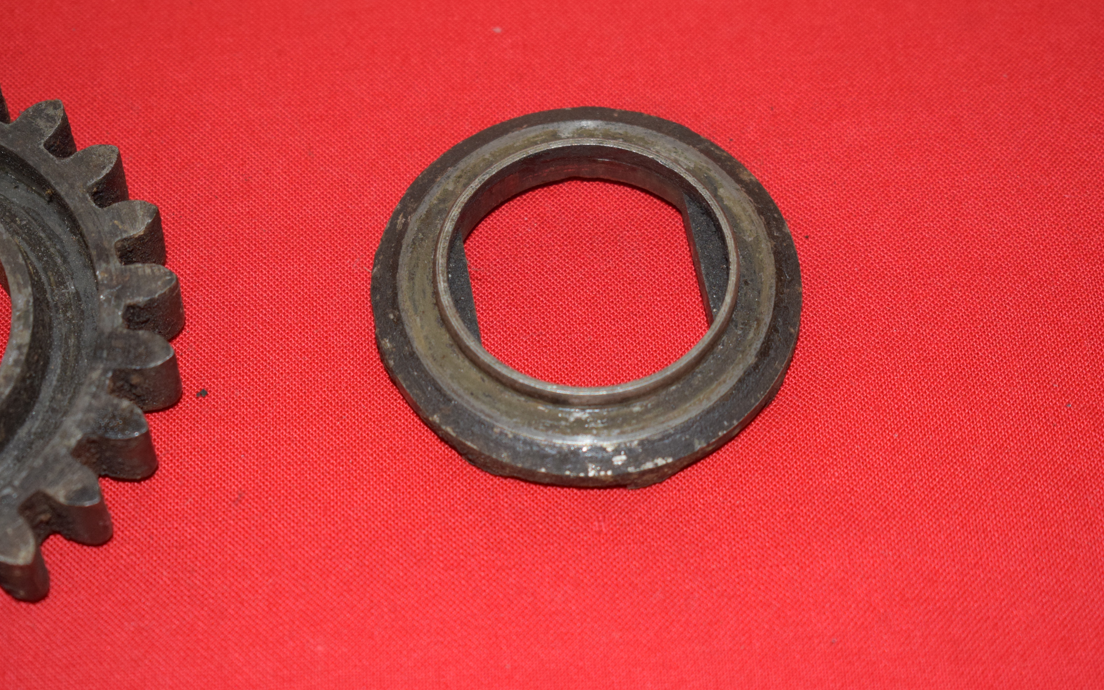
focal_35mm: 86
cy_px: 339
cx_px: 552
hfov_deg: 24.2
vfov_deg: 15.3
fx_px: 2573
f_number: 5.6
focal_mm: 55
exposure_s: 1/200
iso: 1250
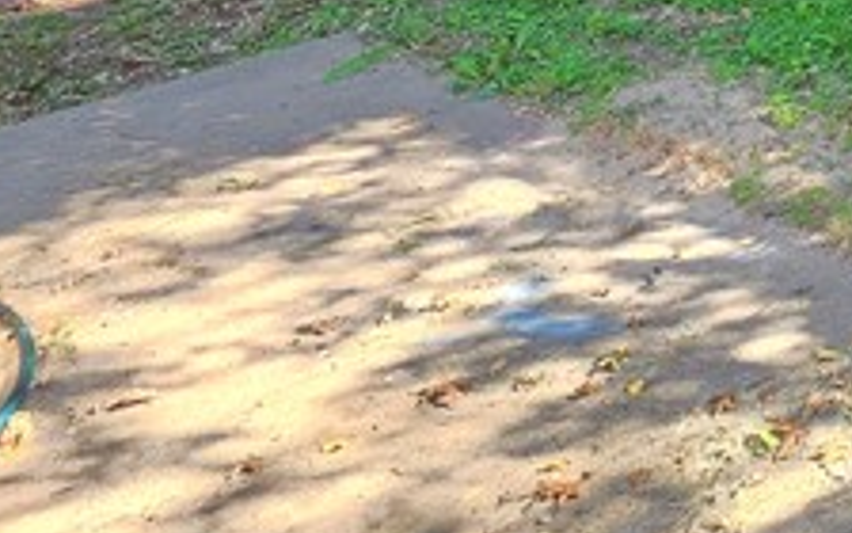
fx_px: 1463
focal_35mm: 63
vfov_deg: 15.2
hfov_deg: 22.1
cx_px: 1480
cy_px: -628
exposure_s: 1/120
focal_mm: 2.2
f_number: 1.9
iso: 40
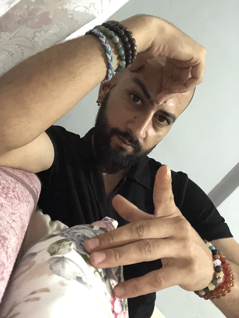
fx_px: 294
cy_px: 159
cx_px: 120
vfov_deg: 56.8
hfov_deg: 44.2
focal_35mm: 32
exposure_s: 1/17
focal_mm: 2.87
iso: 1250
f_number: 2.2
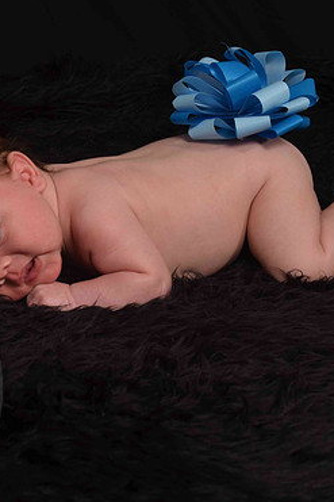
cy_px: 254
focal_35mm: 117
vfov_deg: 17.5
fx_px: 1630
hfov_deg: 11.7
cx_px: 108
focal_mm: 50
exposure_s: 1/60
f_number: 9
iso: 200
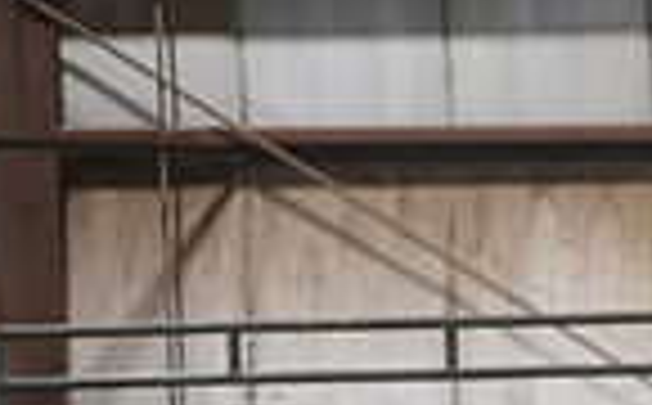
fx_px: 14489
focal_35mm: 817
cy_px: 857
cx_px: 1241
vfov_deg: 1.6
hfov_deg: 2.6
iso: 2000
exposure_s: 1/250
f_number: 2.8
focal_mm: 200
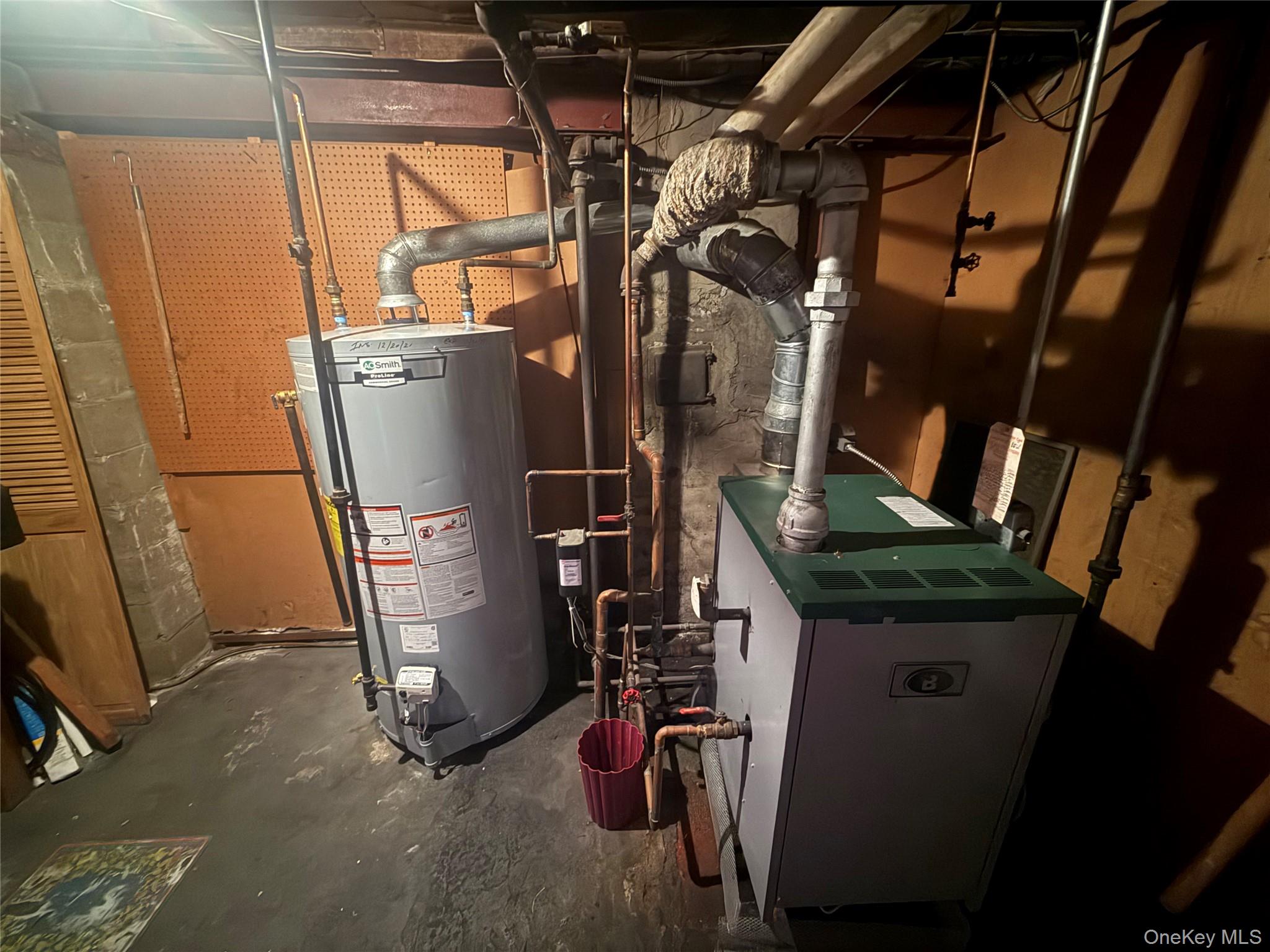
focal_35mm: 14
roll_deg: +0.3
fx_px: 514
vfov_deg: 85.7
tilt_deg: -17.3
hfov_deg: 102.1
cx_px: 635
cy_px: 476
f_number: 2.2
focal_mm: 2.22
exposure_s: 1/9
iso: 1600
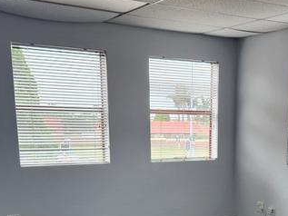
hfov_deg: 32.7
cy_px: 232
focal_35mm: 58
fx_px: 483
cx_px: 210
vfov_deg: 23.8
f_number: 1.8
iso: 50
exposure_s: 1/180
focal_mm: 5.4
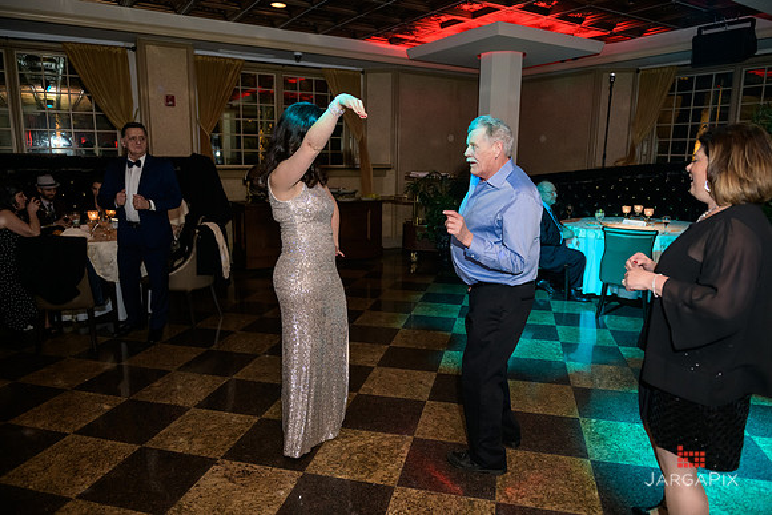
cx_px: 386
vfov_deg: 53.2
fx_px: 515
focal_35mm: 24
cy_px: 258
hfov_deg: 73.7
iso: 1600
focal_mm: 24
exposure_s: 1/125
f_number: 3.2
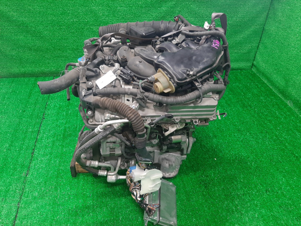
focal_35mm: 26
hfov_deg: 67.3
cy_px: 113
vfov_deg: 53.1
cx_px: 150
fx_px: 226
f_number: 1.7
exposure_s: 1/50
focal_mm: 3.93
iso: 163
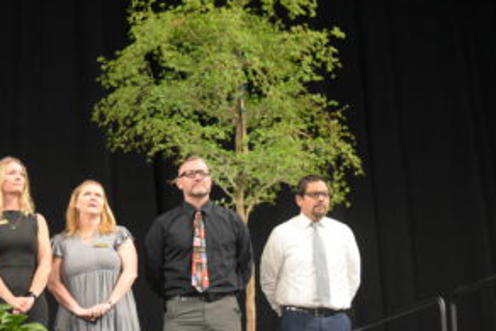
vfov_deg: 12.8
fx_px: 1475
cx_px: 165
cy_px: 218
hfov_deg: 19.0
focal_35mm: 107
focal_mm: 78
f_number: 2.8
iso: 4000
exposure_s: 1/640
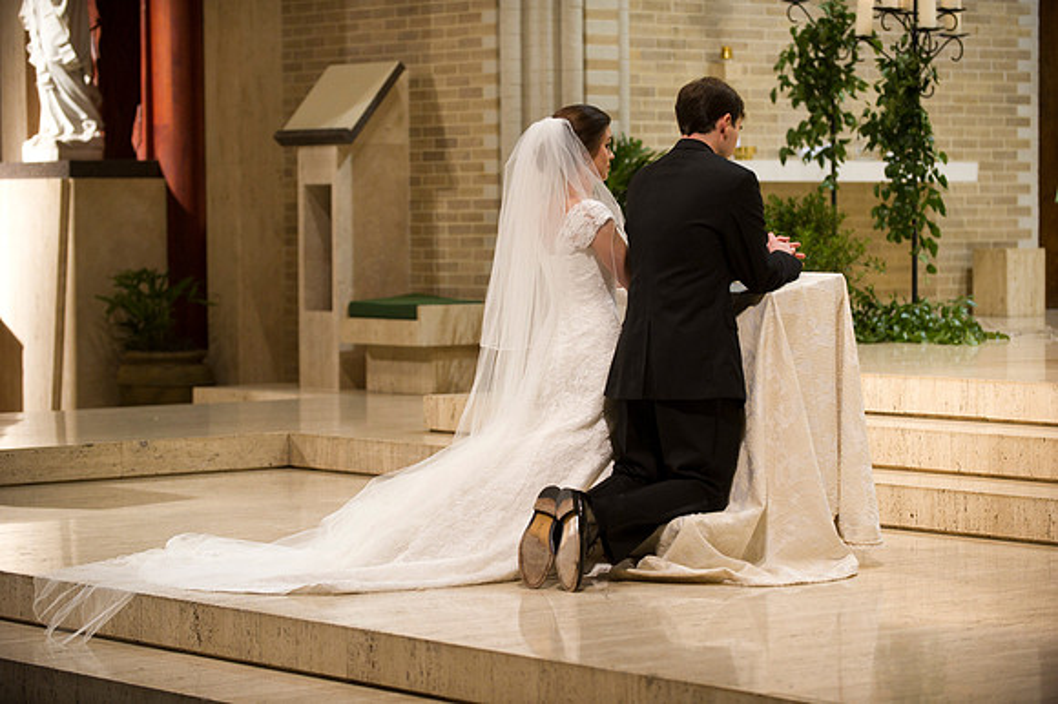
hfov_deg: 18.6
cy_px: 352
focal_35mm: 110
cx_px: 529
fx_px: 3231
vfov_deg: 12.4
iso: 1600
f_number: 2.8
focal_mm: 110
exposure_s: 1/80
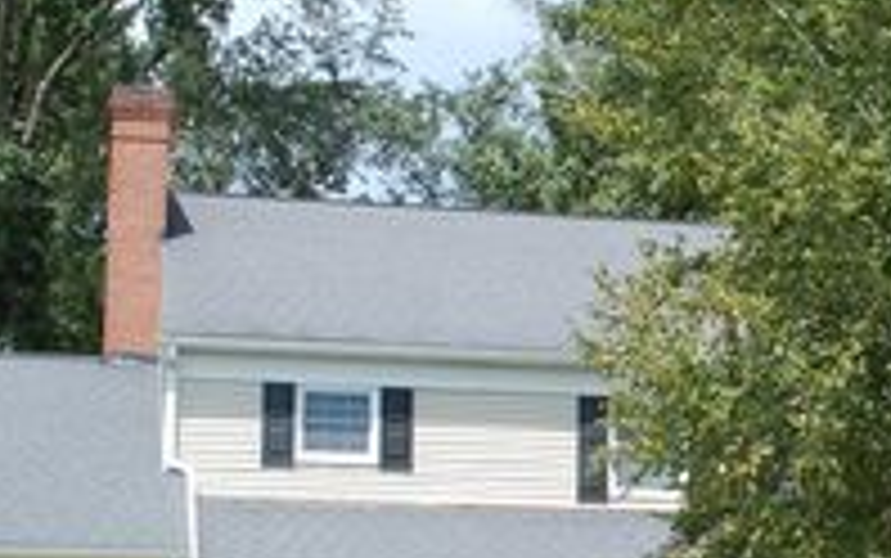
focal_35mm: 108
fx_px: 2624
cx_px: 999
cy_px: 540
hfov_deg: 18.5
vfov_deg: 12.0
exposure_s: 1/250
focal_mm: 28
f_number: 8
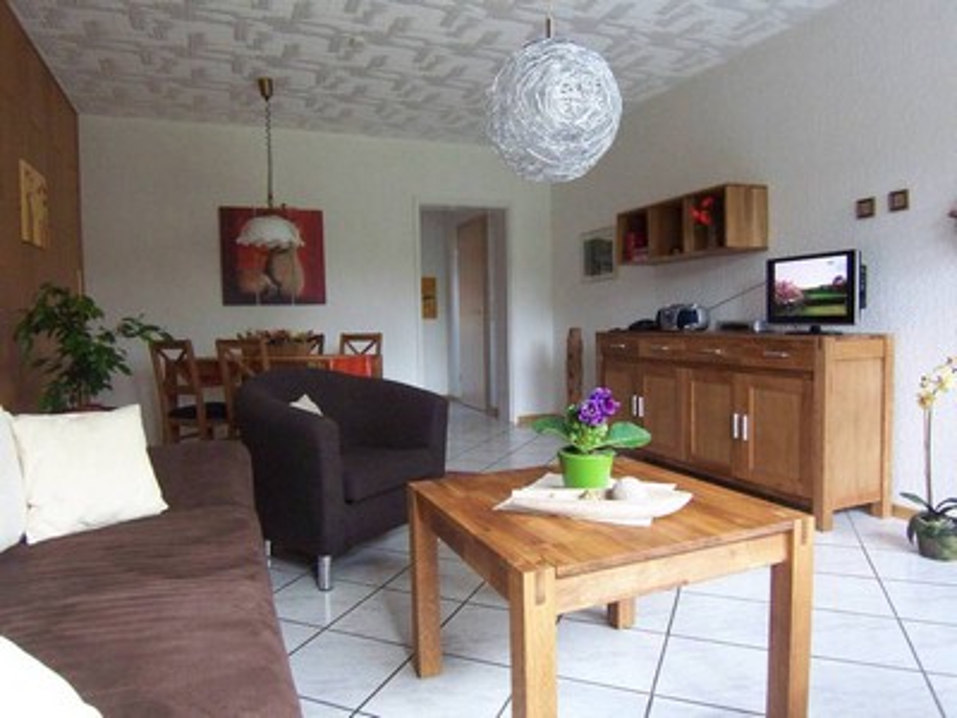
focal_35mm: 23
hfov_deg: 73.9
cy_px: 359
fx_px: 636
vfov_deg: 58.9
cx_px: 478
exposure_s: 1/30
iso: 160
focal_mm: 3.8
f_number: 2.8
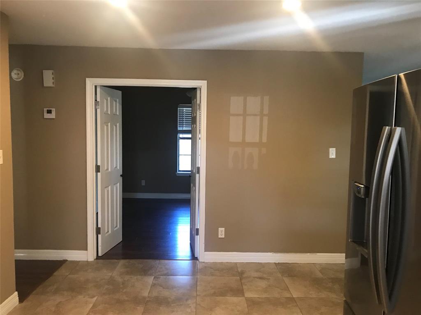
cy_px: 158
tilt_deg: -5.3
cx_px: 210
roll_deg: -0.3
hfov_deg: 63.4
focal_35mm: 28
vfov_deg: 49.7
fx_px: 341
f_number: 1.8
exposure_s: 1/15
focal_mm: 3.99
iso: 80
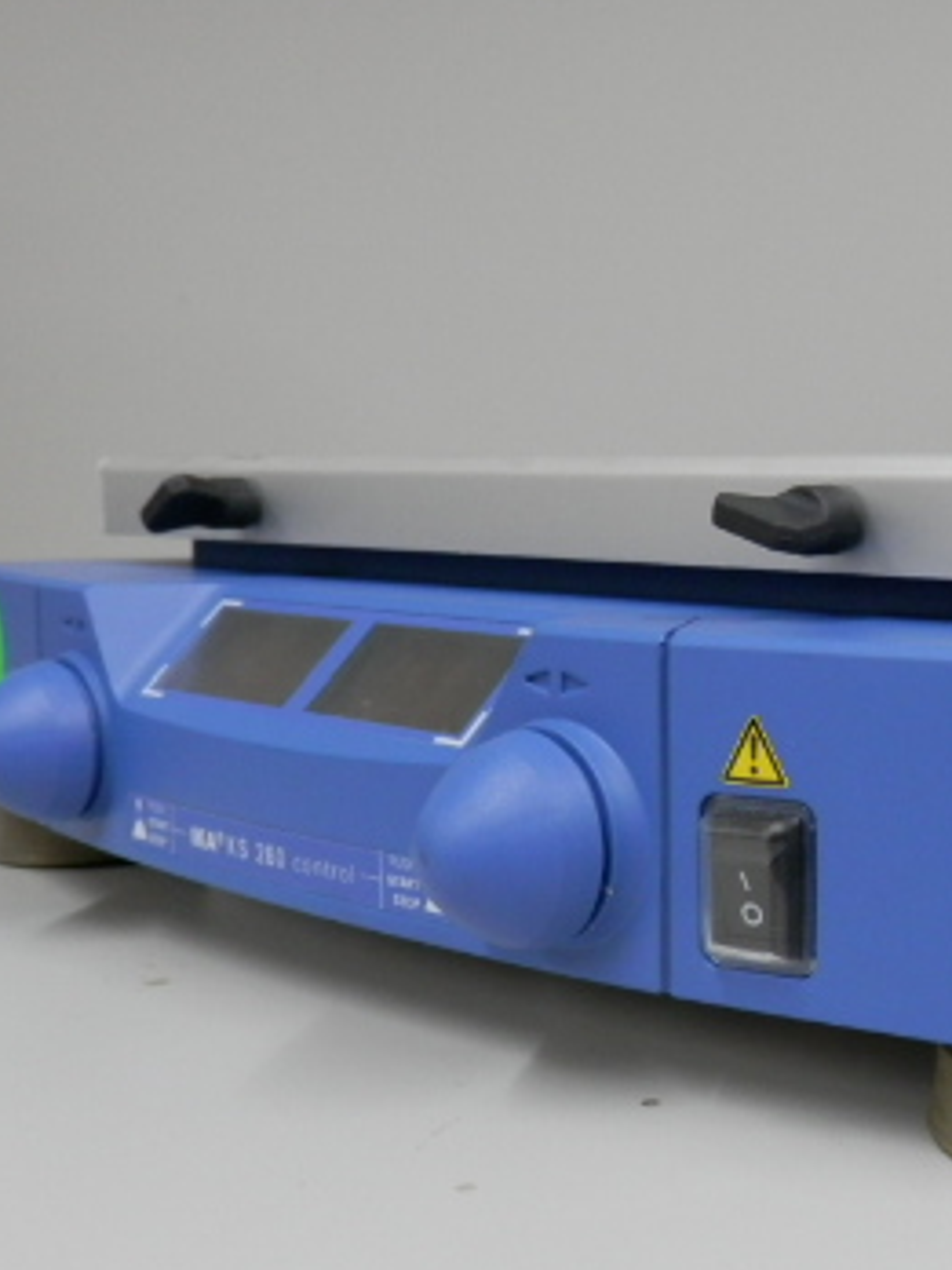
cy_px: 679
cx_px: 1003
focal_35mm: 46
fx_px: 1687
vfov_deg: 41.2
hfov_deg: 29.0
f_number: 3
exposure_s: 1/30
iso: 200
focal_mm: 4.5
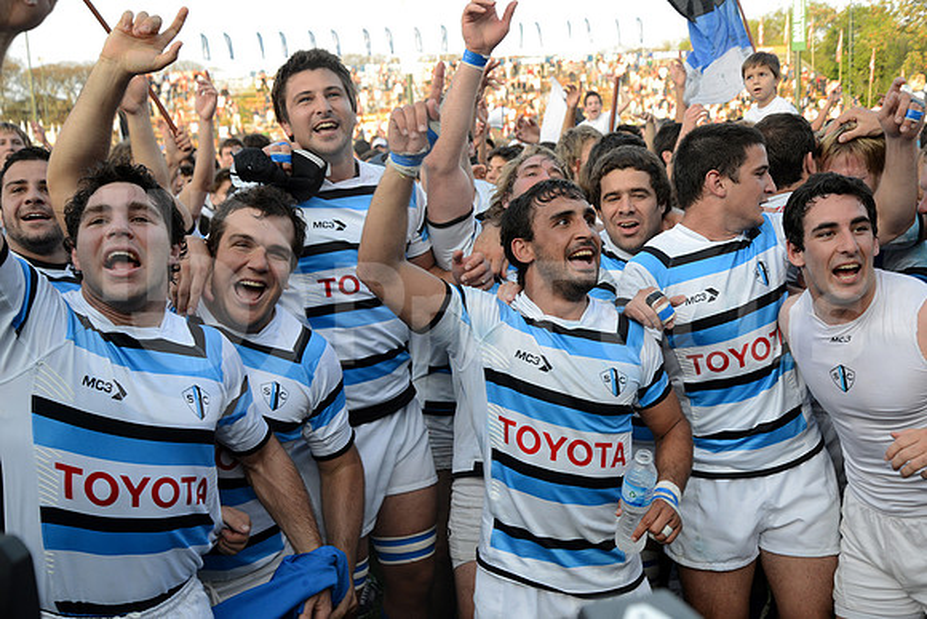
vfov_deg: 36.9
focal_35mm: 36
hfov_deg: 53.1
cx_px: 464
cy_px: 310
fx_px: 927
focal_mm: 36
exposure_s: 1/500
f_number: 5
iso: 640
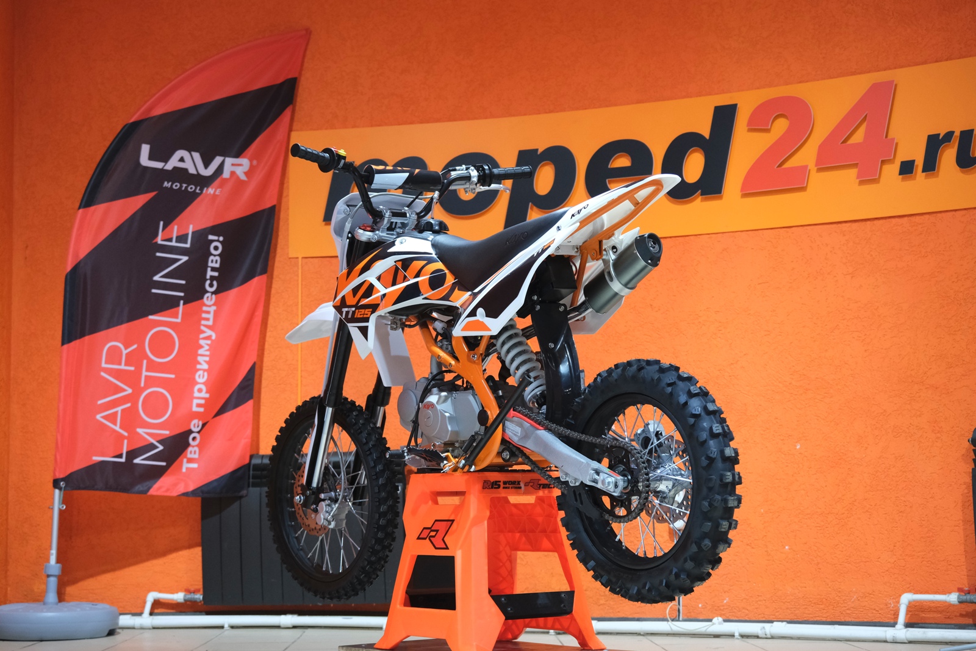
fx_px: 1600
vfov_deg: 23.0
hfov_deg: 33.9
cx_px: 488
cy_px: 326
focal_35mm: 59
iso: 2000
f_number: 4
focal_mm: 39.3
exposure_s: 1/100
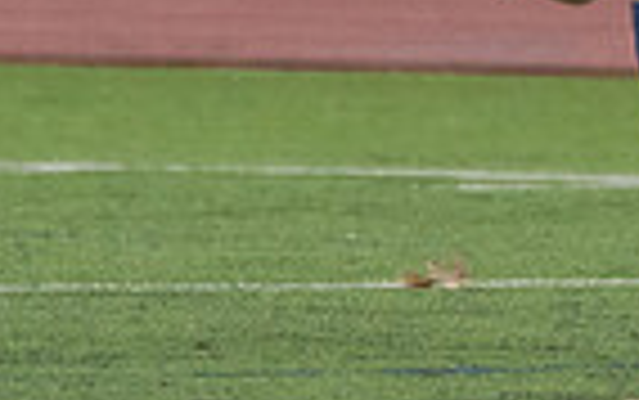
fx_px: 47266
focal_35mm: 2712
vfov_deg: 0.5
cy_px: -400
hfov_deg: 0.8
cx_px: 612
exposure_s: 1/1250
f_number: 5.6
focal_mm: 400
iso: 2500
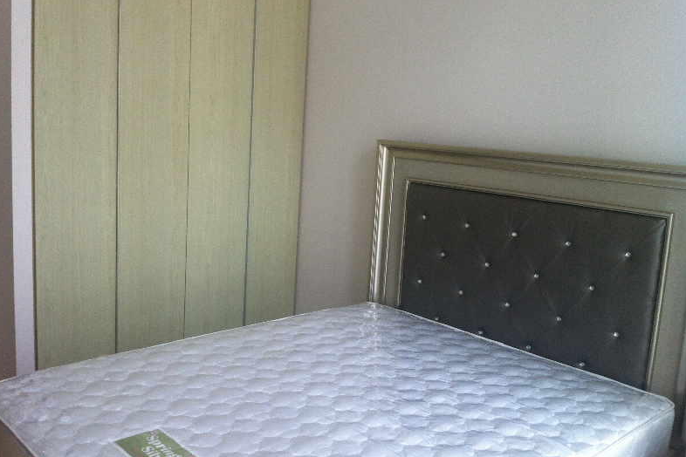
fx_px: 705
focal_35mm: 37
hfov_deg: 51.9
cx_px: 339
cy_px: 223
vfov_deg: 35.9
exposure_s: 1/15
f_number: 2.8
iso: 80
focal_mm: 3.85
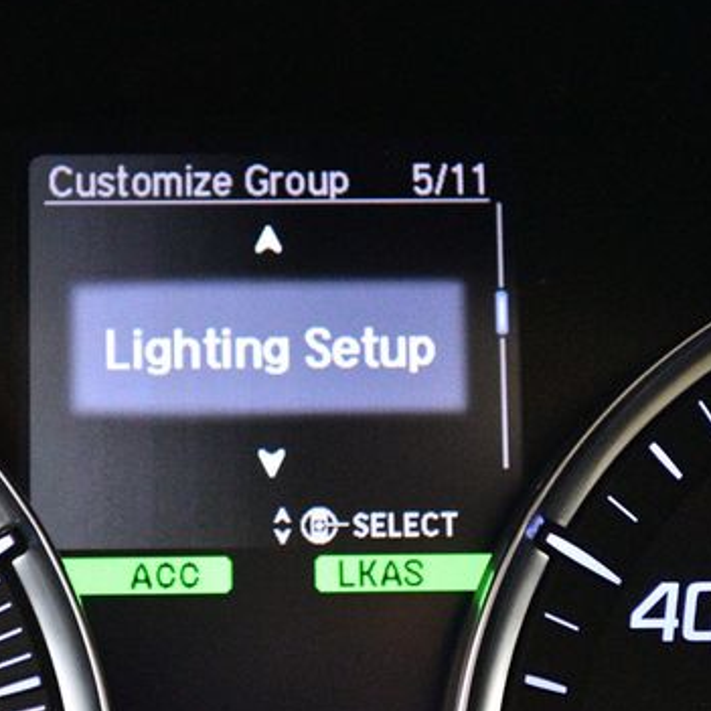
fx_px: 2951
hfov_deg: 13.7
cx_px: 237
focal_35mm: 127
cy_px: 373
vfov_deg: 13.7
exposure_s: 1/60
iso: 11400
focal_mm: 55
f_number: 5.6
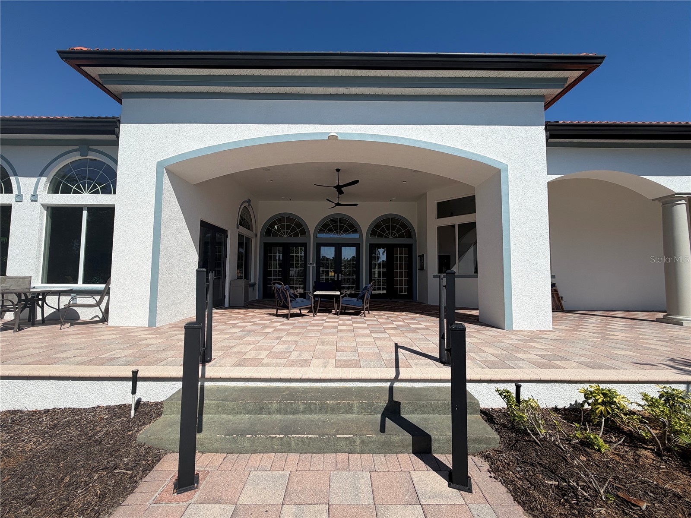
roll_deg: -0.3
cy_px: 259
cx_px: 346
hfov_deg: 102.1
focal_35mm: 14
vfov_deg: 85.7
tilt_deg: +3.2
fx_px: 279
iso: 20
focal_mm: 2.22
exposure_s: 1/1431
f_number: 2.2
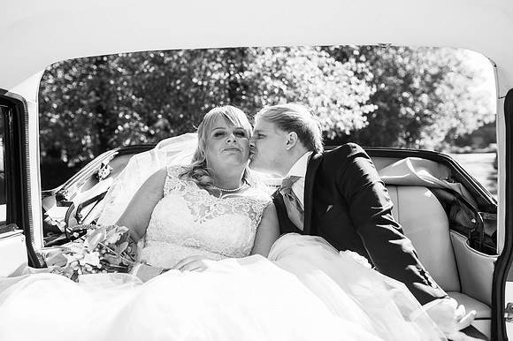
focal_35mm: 38
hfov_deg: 51.0
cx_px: 256
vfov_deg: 35.2
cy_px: 170
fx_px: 538
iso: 100
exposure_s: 1/500
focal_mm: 35
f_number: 3.2
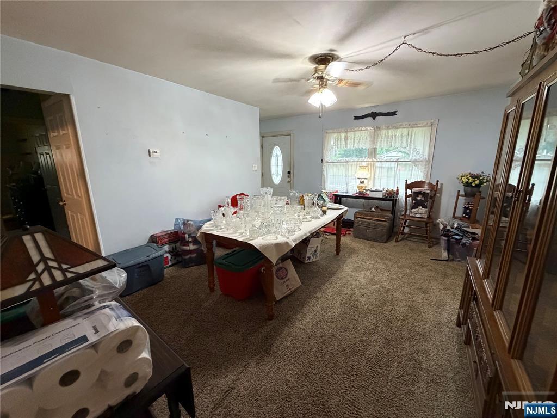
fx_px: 225
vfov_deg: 85.7
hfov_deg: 102.1
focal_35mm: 14
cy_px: 209
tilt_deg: -12.7
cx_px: 278
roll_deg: +0.6
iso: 640
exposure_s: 1/60
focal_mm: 2.22
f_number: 2.2
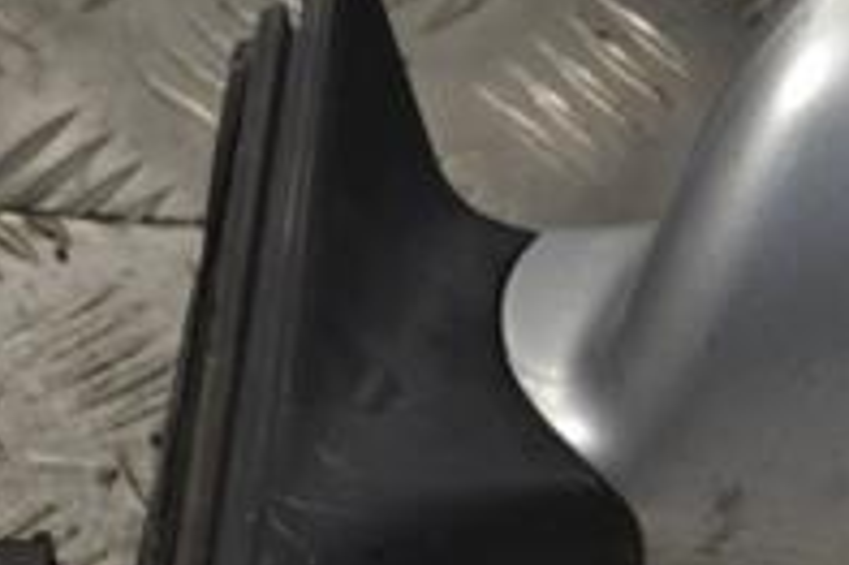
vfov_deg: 5.8
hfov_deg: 8.6
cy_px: 461
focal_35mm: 238
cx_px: 780
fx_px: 5608
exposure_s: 1/125
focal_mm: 52
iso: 400
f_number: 5.6
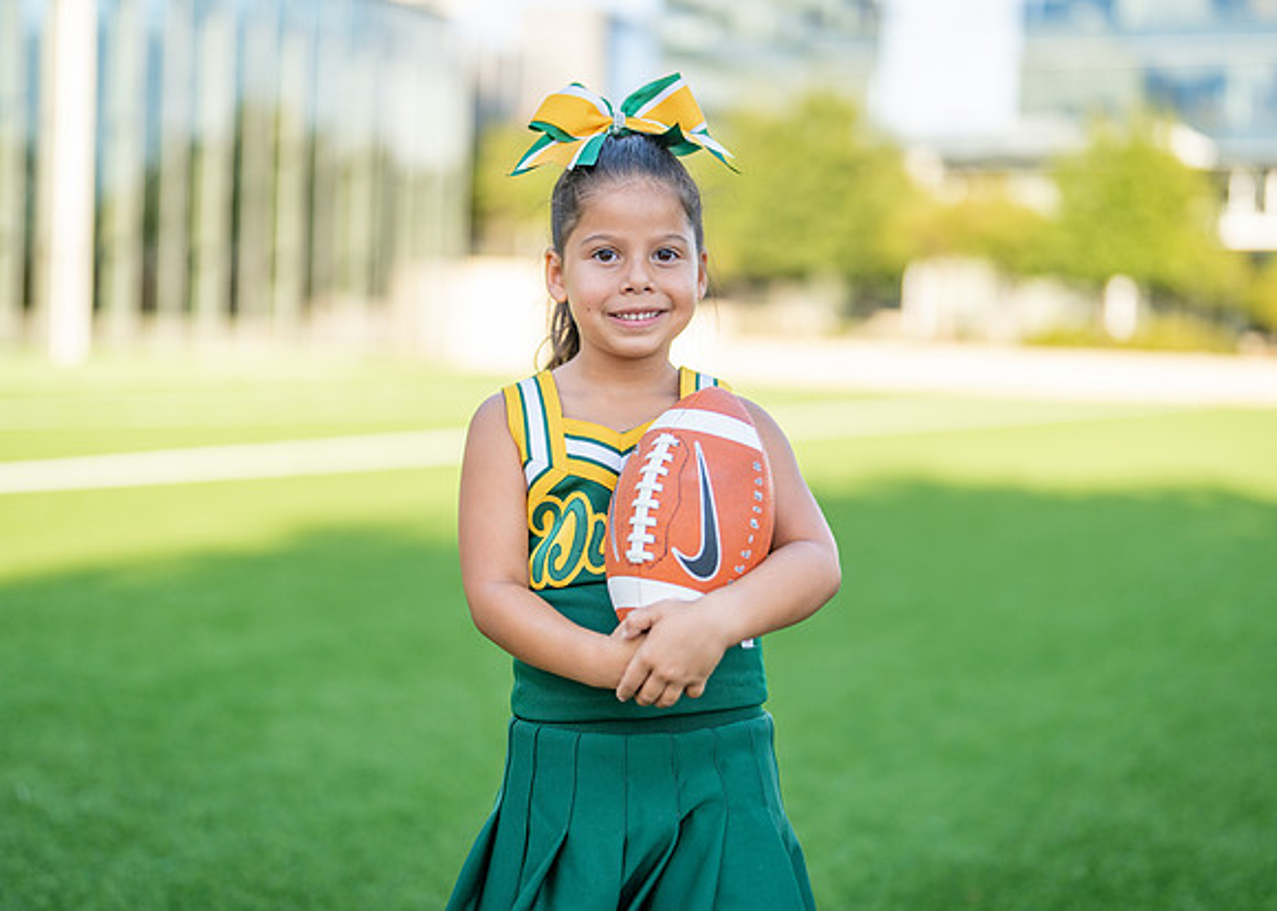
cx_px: 642
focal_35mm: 56
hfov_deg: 34.8
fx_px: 2036
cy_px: 431
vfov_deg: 25.2
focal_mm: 50
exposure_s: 1/1600
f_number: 1.2
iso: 100
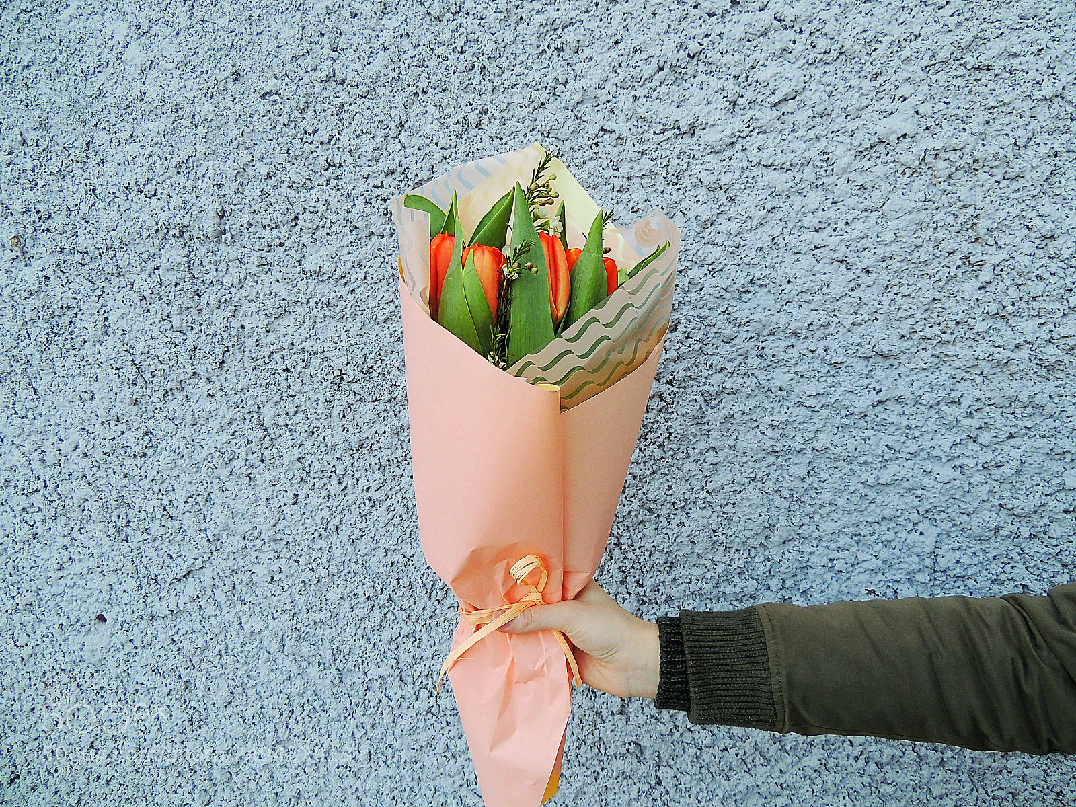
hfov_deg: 71.6
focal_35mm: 24
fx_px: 746
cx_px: 538
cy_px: 404
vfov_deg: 56.8
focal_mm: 4.3
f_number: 3
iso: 100
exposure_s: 1/250
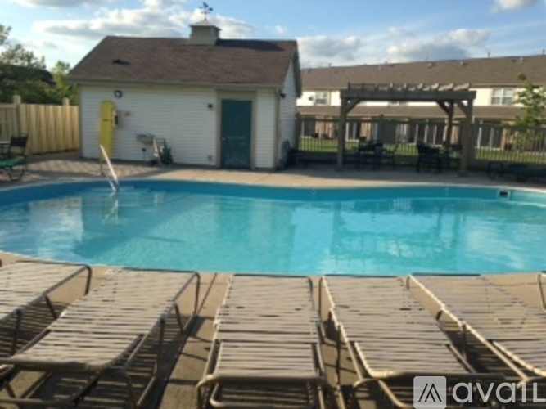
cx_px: 273
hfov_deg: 55.4
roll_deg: -1.4
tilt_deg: -10.3
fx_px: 520
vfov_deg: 42.9
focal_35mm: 33
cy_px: 204
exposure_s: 1/1205
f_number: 2.4
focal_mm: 4.12
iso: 50
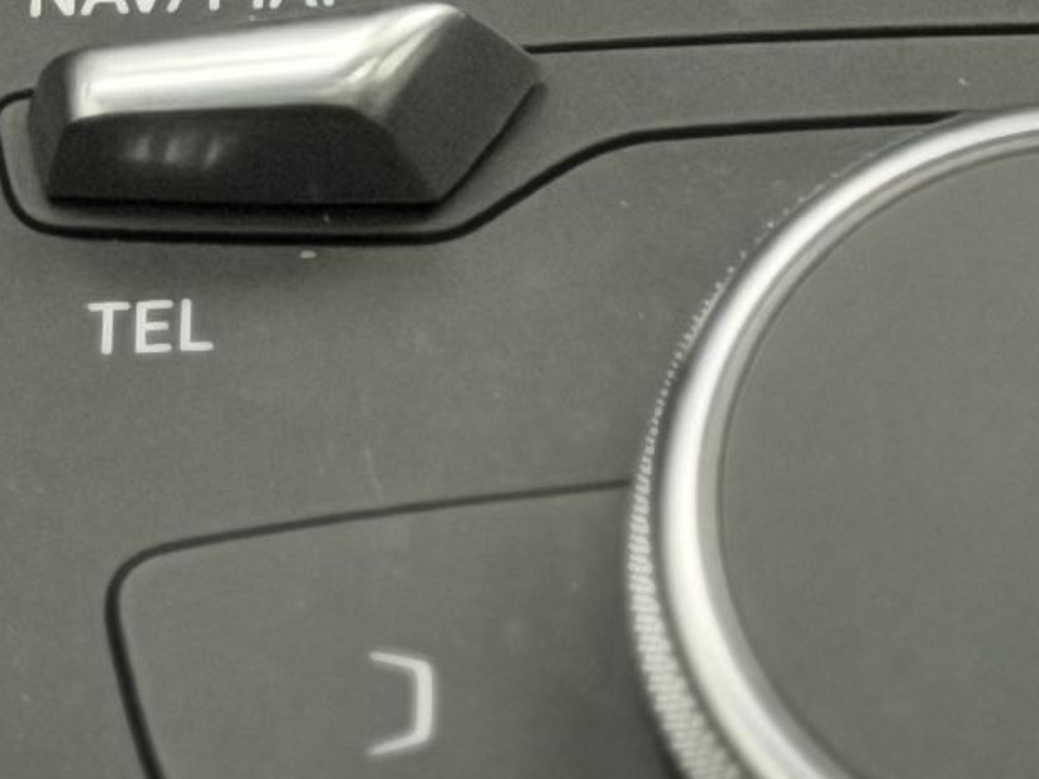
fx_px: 9425
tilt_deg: -50.9
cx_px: 1032
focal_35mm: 314
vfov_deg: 4.6
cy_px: -1091
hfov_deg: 6.3
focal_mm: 6.76
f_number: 1.78
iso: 640
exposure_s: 1/25
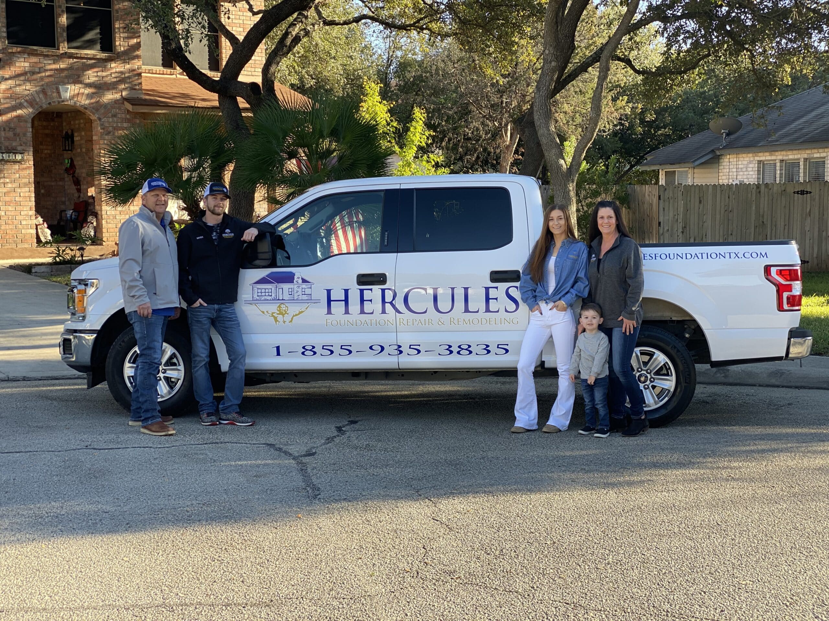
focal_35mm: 52
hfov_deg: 36.8
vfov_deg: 28.0
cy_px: 310
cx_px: 414
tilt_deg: -5.2
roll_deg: -0.4
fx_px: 1245
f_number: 2
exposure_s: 1/135
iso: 20
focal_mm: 6
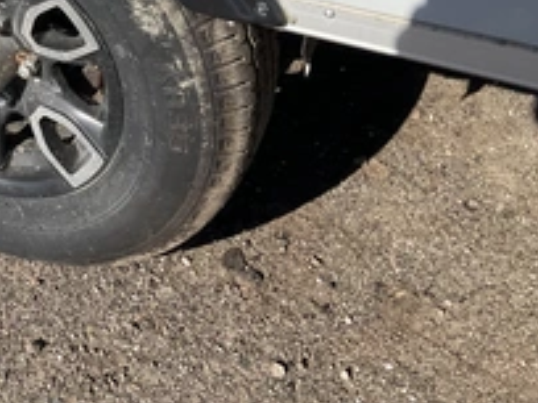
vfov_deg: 24.8
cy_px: 34
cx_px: 24
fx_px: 886
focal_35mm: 57
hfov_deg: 31.7
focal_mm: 3
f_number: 1.8
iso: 25
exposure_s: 1/1848
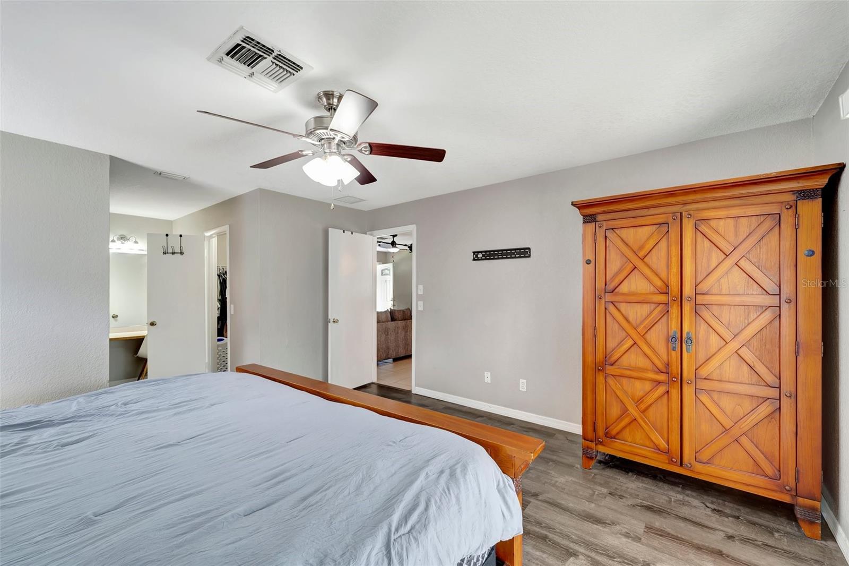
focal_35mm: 14
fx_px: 330
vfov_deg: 81.2
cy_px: 283
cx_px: 424
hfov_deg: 104.3
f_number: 9
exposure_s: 1/1.25
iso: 250
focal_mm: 14
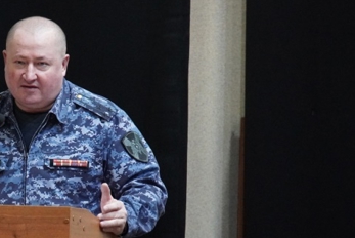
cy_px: 182
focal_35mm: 437
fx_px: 4314
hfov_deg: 4.7
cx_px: 32
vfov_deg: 3.2
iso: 6400
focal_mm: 135
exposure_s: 1/50
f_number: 5.6
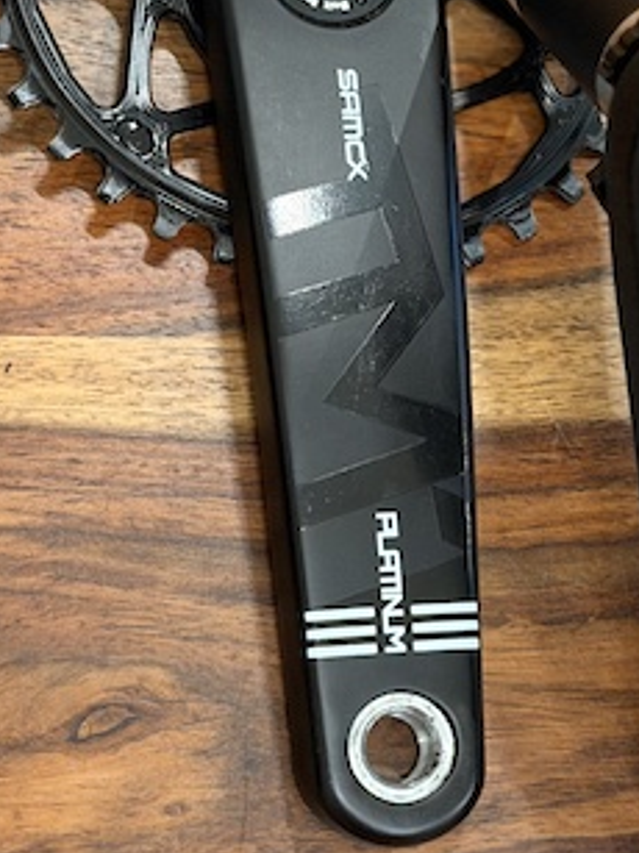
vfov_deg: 15.7
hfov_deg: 11.8
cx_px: 445
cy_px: 286
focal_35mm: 125
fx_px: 3079
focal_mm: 6.76
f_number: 1.78
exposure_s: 1/40
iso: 500
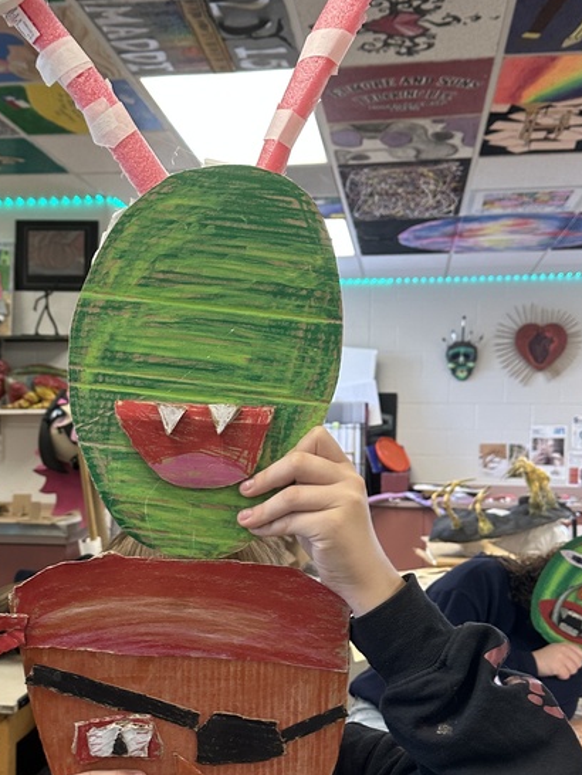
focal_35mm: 45
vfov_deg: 42.0
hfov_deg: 32.0
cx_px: 206
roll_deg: -1.0
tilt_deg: -0.8
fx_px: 1008
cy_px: 437
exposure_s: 1/60
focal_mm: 6.86
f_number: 1.78
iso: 200
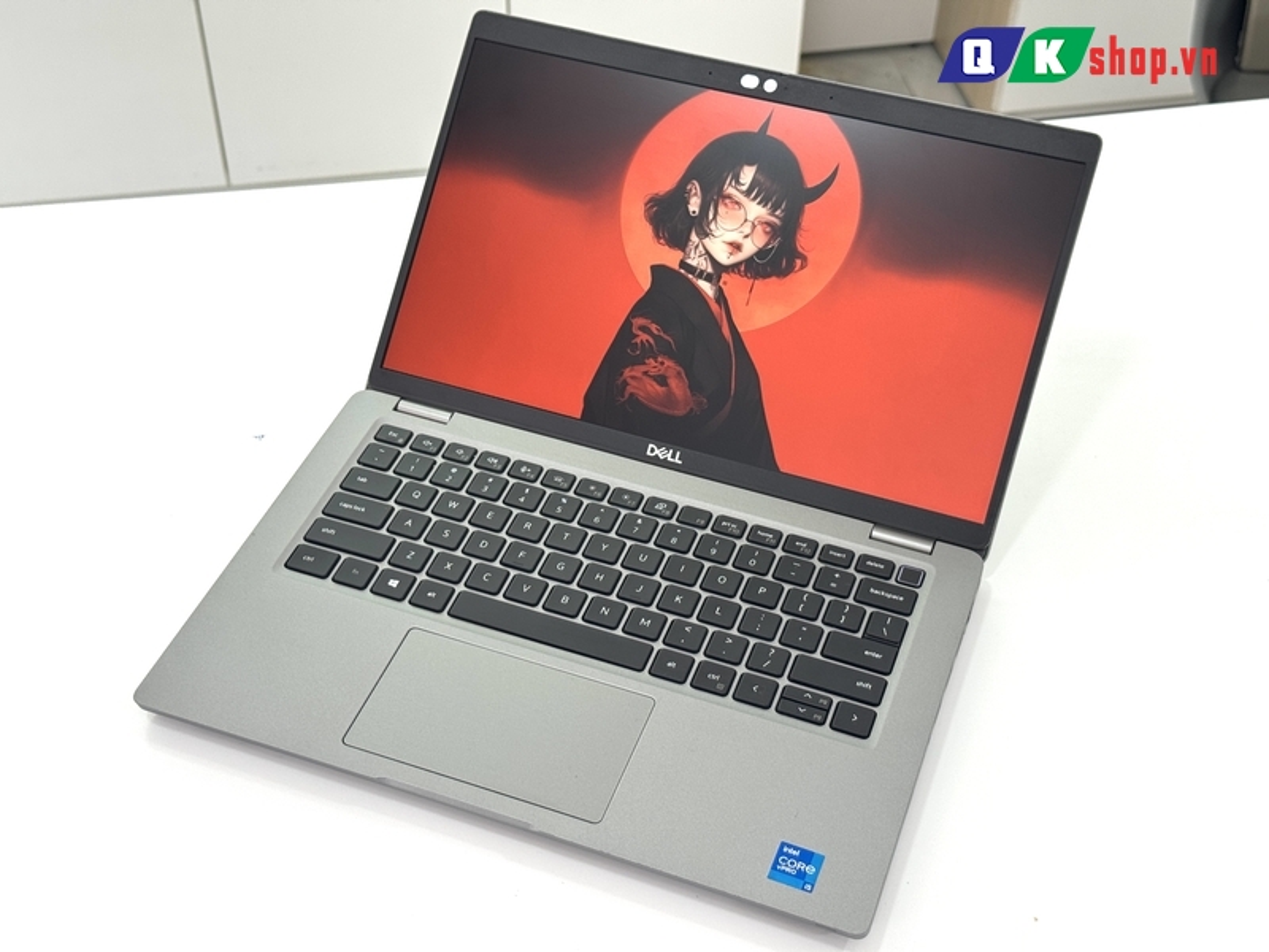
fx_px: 1760
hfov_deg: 39.7
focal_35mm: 48
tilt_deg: -43.9
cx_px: 634
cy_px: 476
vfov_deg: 30.3
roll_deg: -0.2
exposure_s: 1/100
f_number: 1.78
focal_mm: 6.76
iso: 64
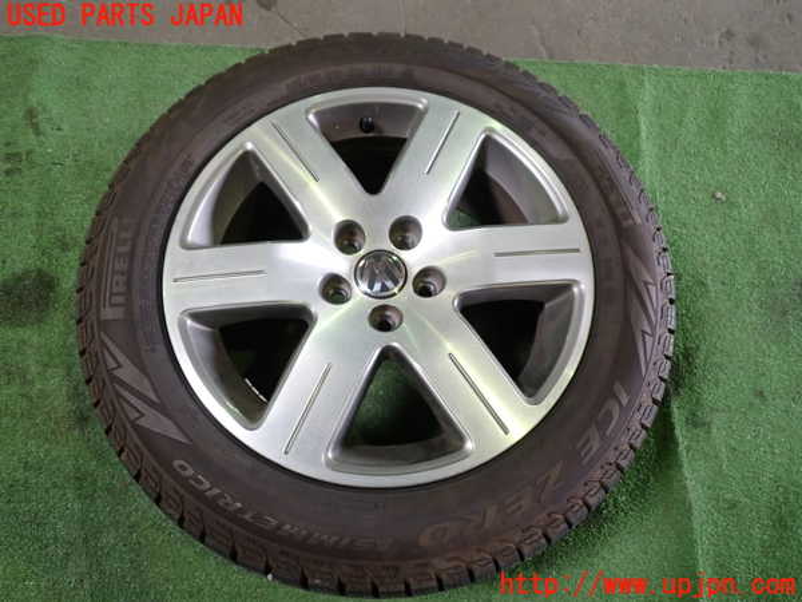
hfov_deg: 60.0
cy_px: 301
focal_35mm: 30
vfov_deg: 46.8
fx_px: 695
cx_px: 401
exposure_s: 1/30
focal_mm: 5.4
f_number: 2.3
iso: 320
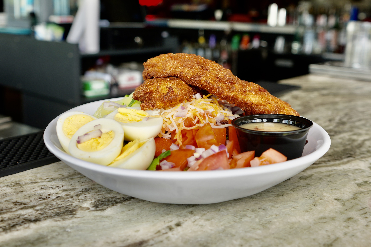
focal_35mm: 29
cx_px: 186
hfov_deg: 63.7
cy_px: 124
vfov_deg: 45.0
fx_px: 299
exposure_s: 1/100
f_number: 5
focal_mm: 29
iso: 100
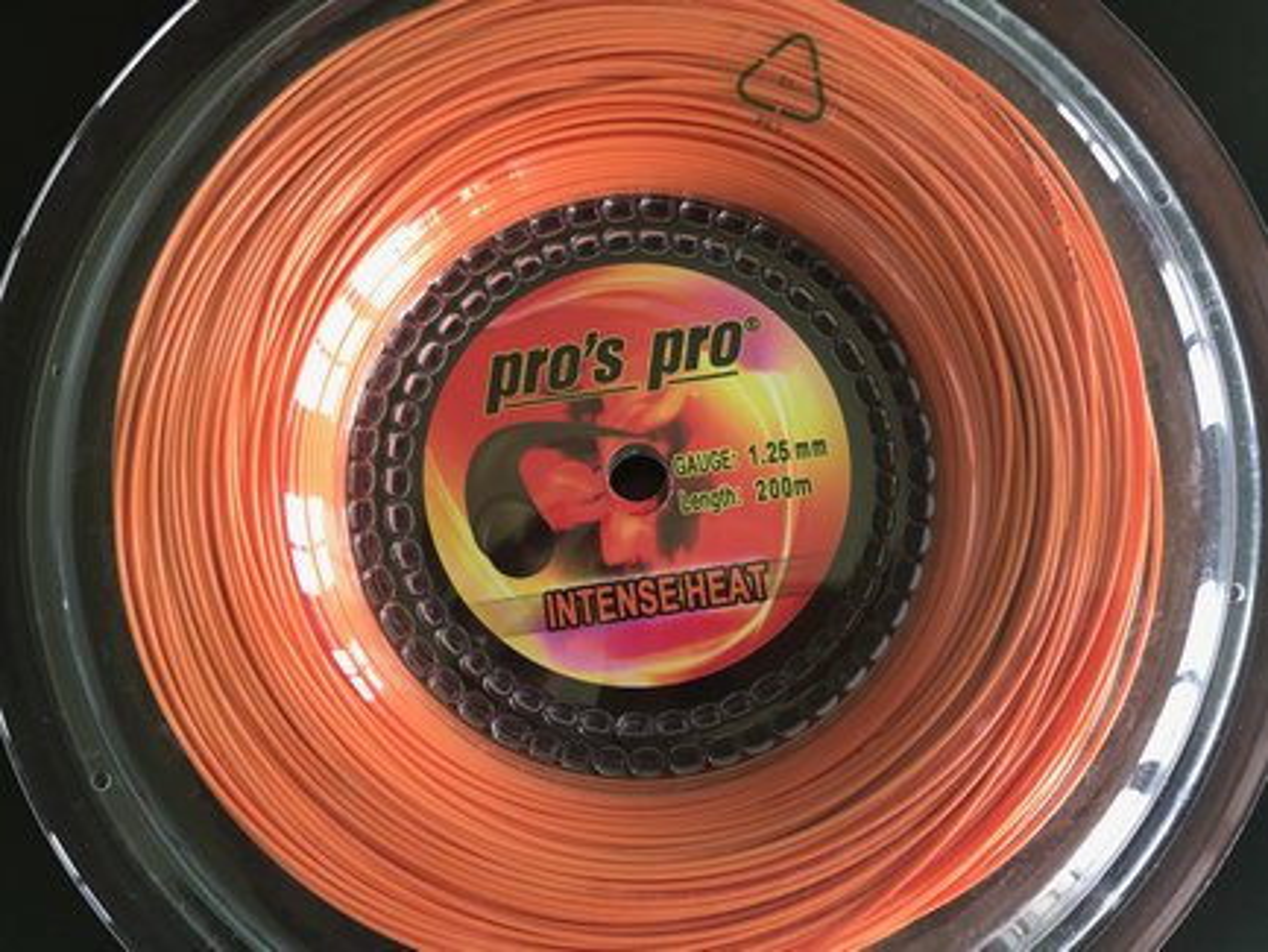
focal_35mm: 28
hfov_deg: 63.4
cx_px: 634
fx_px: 1026
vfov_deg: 49.8
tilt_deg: -83.9
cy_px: 476
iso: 32
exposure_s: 1/50
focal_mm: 3.99
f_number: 1.8
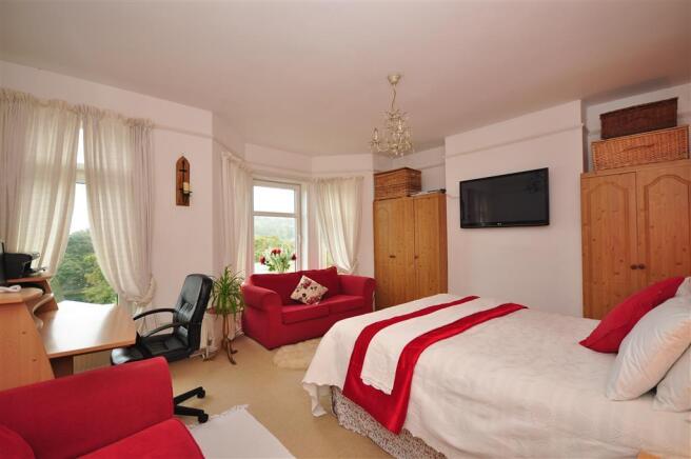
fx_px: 288
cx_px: 346
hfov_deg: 100.4
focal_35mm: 15
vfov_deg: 77.2
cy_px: 230
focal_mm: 10
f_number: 4
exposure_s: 1/20
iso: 200
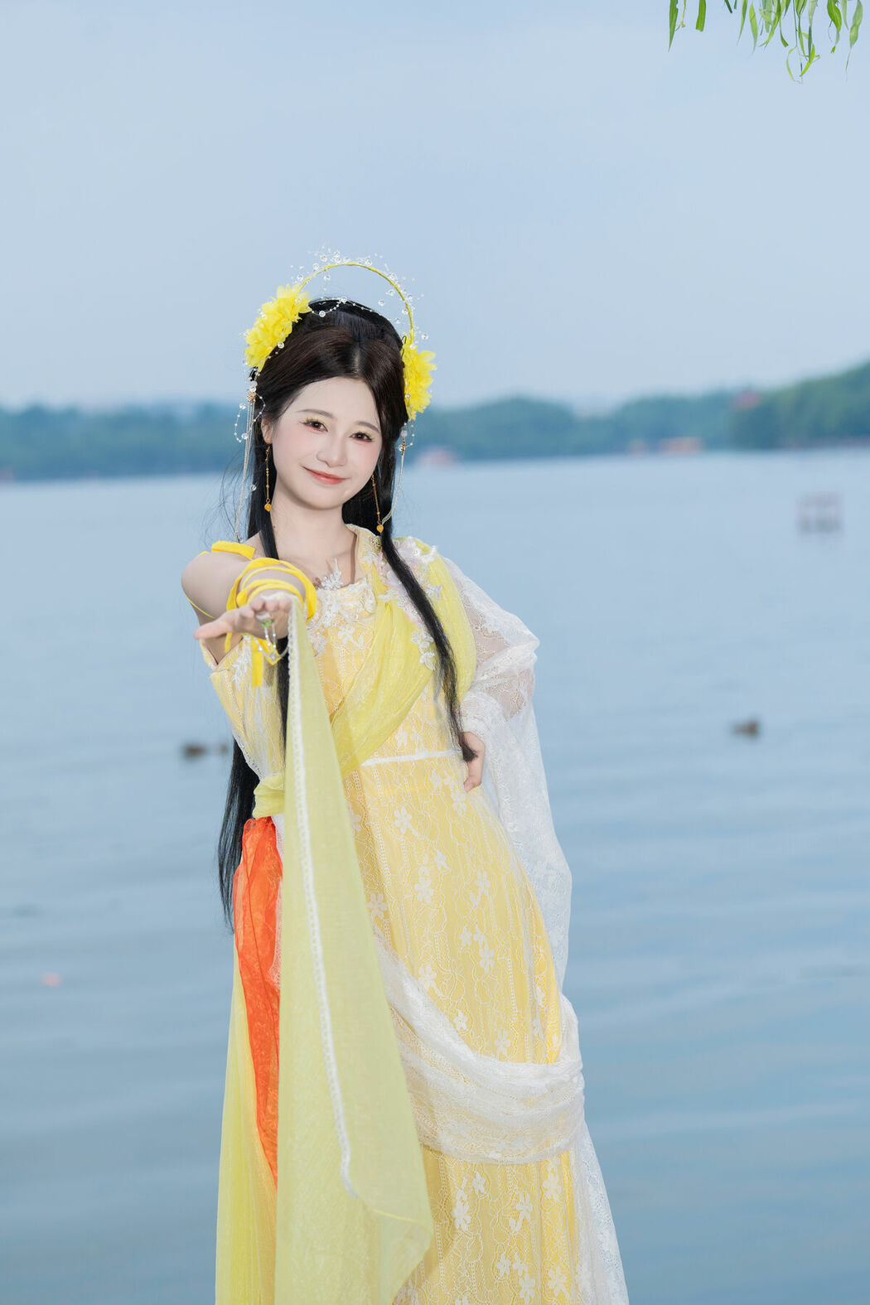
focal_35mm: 92
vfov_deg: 22.1
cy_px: 652
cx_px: 435
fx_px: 3335
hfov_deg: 14.9
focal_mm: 92
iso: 1250
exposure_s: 1/250
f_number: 4
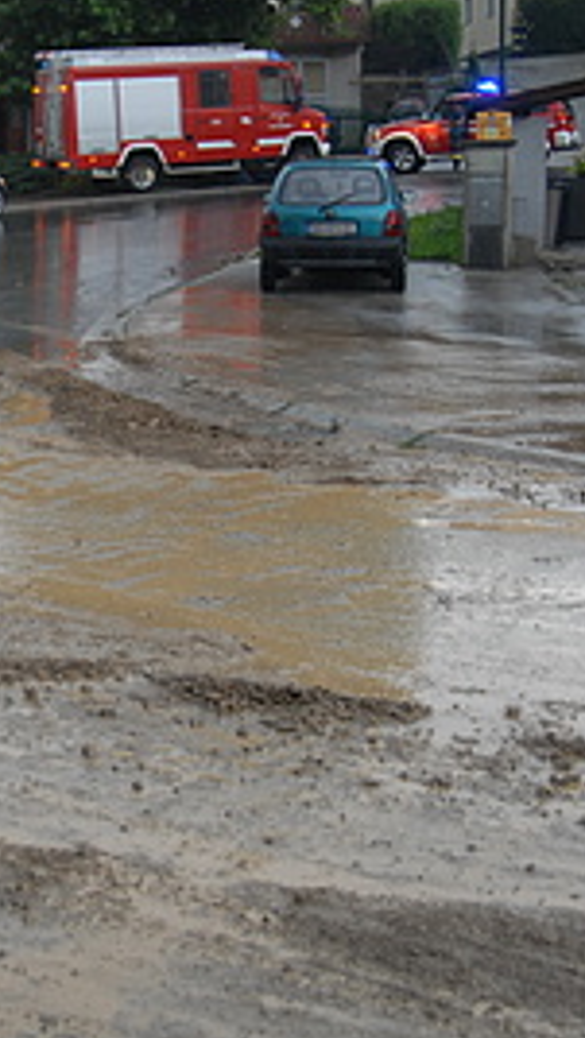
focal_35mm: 67
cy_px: 471
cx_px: 29
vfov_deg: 31.4
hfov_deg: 17.7
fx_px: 1845
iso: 400
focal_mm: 24
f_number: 4
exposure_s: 1/60
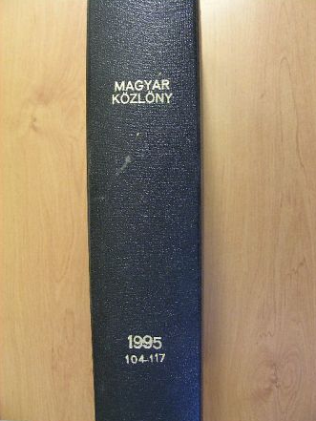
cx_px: 160
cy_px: 209
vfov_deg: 47.9
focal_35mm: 39
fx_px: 474
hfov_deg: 36.8
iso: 200
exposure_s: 1/29.1
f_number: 3.5
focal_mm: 6.3
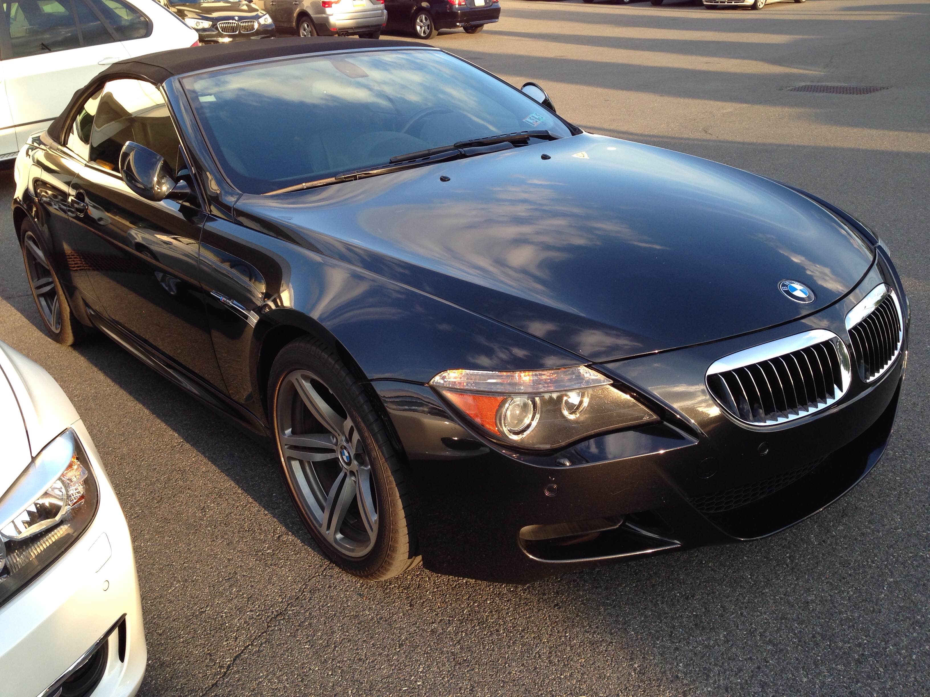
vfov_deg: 42.9
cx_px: 465
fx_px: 887
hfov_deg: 55.4
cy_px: 348
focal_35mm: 33
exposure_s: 1/182
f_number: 2.4
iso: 50
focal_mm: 4.12
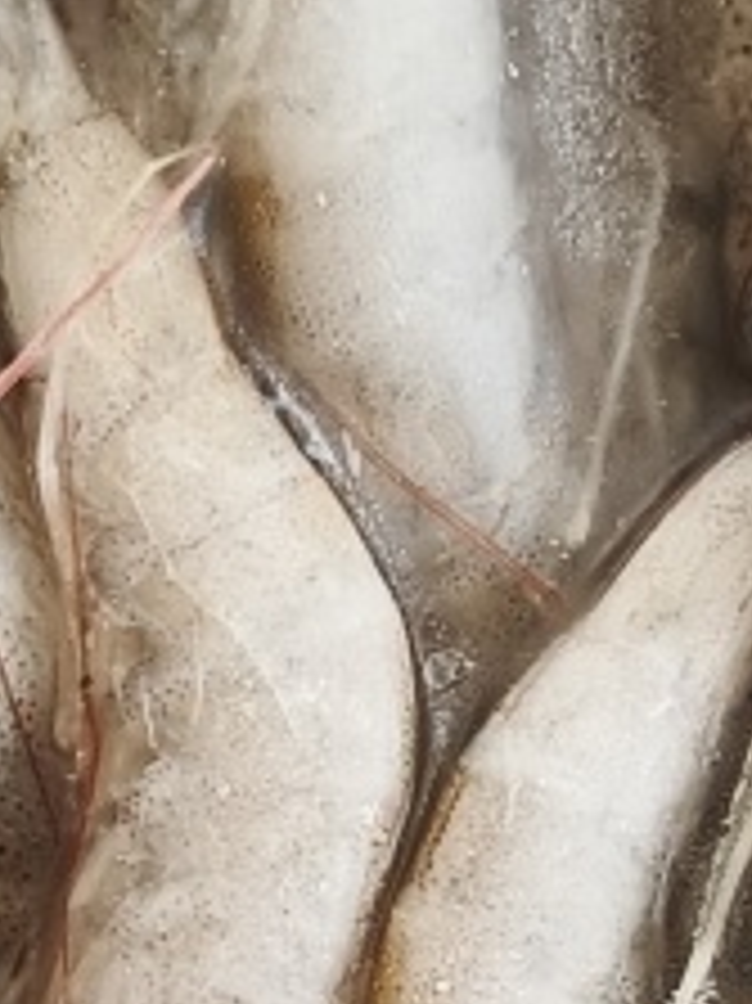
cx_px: 716
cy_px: 1159
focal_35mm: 110
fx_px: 3189
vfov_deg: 17.2
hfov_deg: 13.3
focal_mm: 2.32
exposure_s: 1/100
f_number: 2
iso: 100
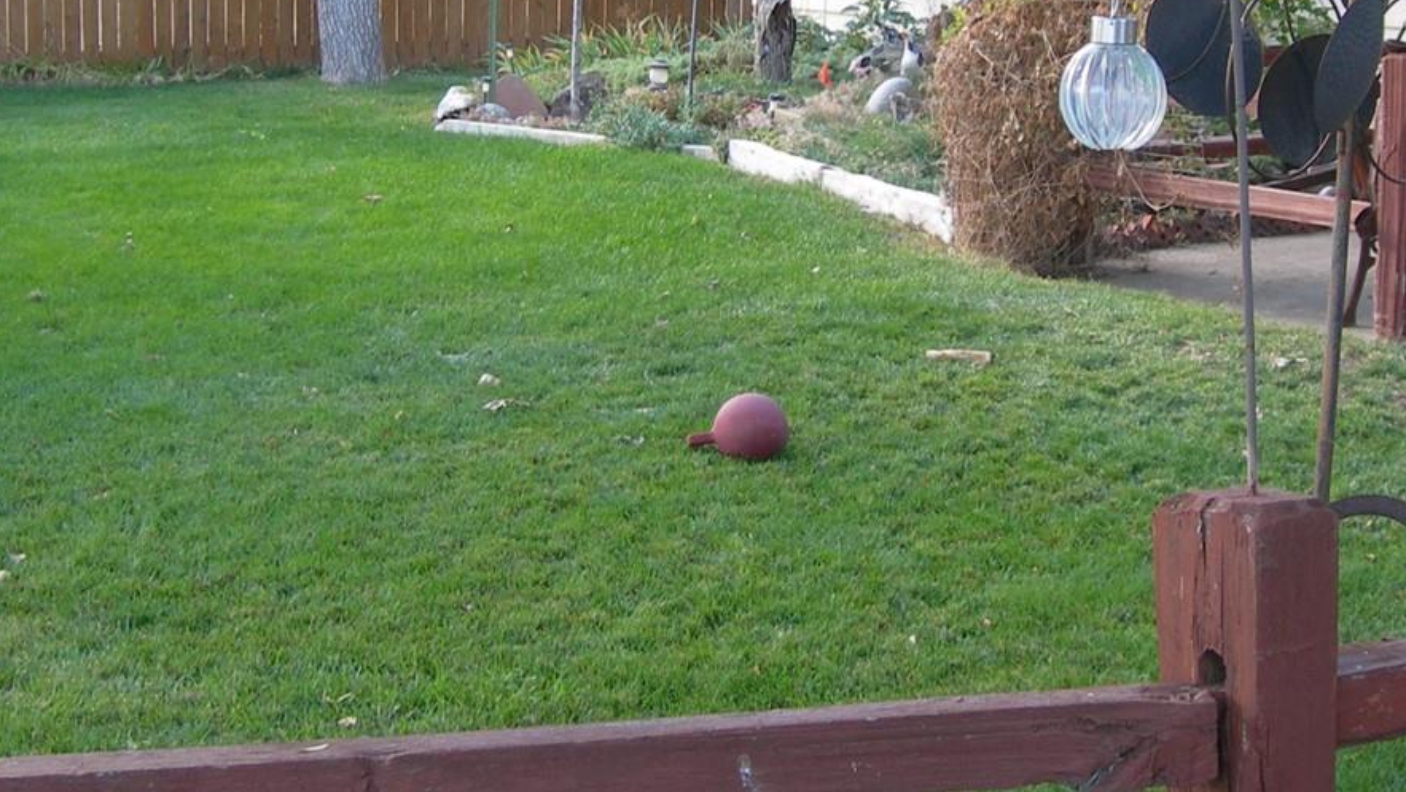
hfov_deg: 28.2
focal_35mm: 75
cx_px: 795
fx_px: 2797
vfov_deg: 16.0
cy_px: 143
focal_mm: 7.8
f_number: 2.8
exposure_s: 1/45.3
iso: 50
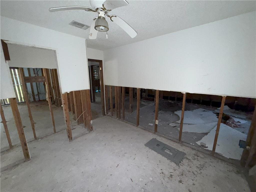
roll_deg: +0.1
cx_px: 128
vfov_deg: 85.7
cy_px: 96
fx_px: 104
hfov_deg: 102.1
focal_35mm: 14
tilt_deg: -10.9
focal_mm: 2.22
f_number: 2.2
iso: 400
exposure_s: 1/30
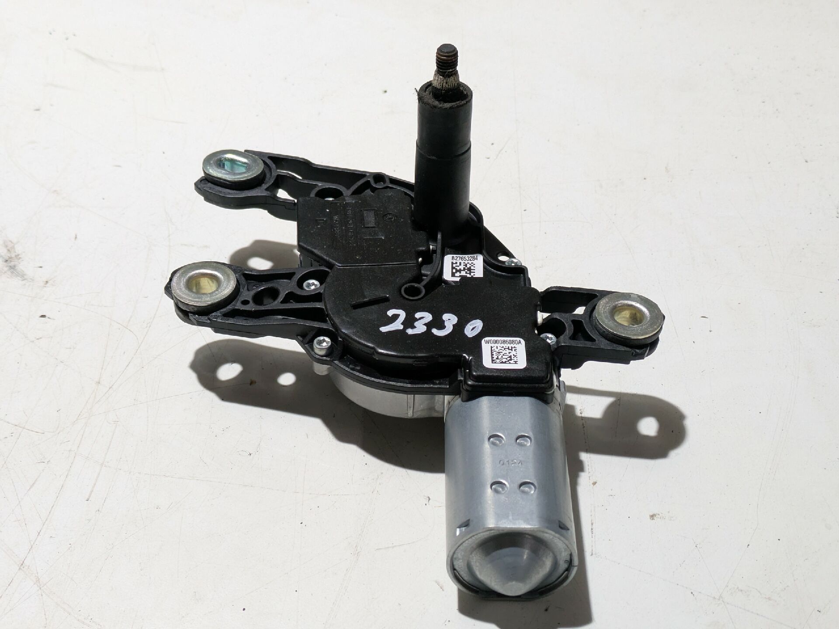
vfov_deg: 28.6
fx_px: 1236
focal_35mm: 51
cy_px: 314
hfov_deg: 37.5
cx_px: 420
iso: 144
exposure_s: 1/100
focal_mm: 5.43
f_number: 1.89
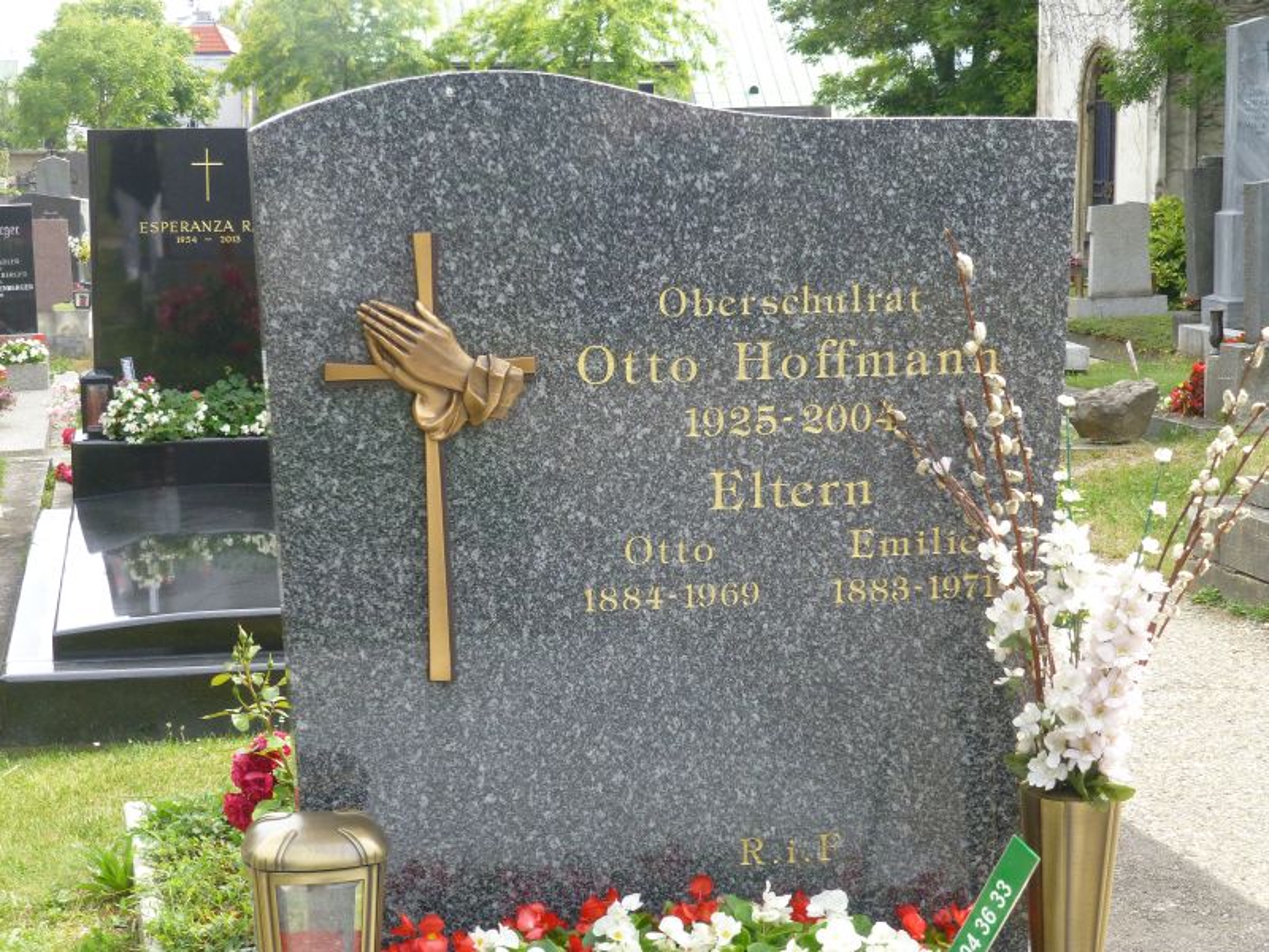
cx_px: 634
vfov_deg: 21.0
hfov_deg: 27.8
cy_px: 476
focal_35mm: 70
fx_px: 2566
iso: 320
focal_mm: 12.5
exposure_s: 1/250
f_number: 5
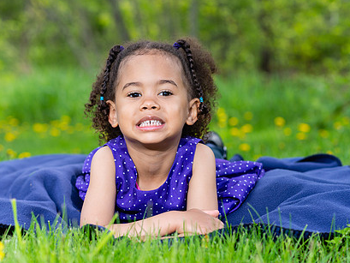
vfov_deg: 12.8
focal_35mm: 116
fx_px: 1173
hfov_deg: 17.0
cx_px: 147
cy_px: 139
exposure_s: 1/200
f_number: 5
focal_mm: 85
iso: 100
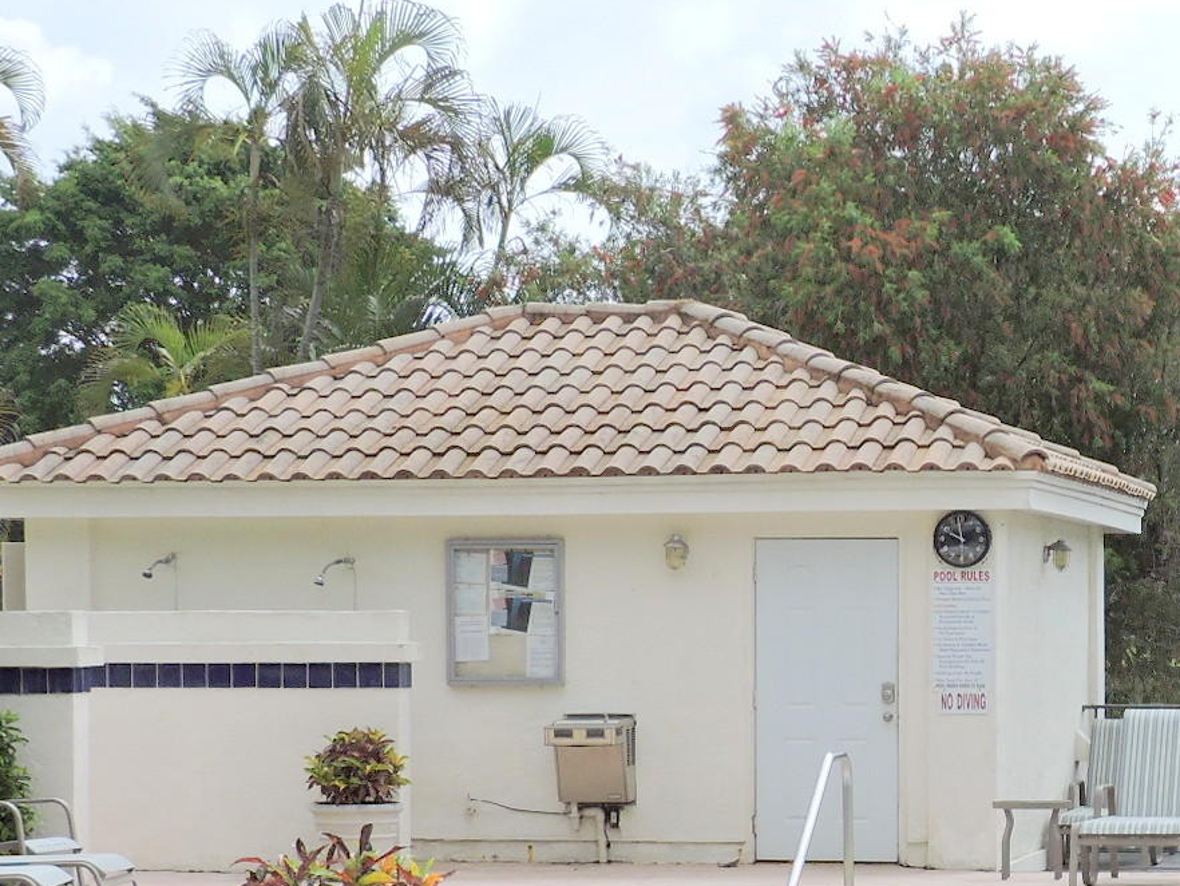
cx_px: 1145
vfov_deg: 14.2
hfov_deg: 18.6
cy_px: 782
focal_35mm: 103
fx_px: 3512
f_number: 3.3
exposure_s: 1/1000
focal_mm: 7.1
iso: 100
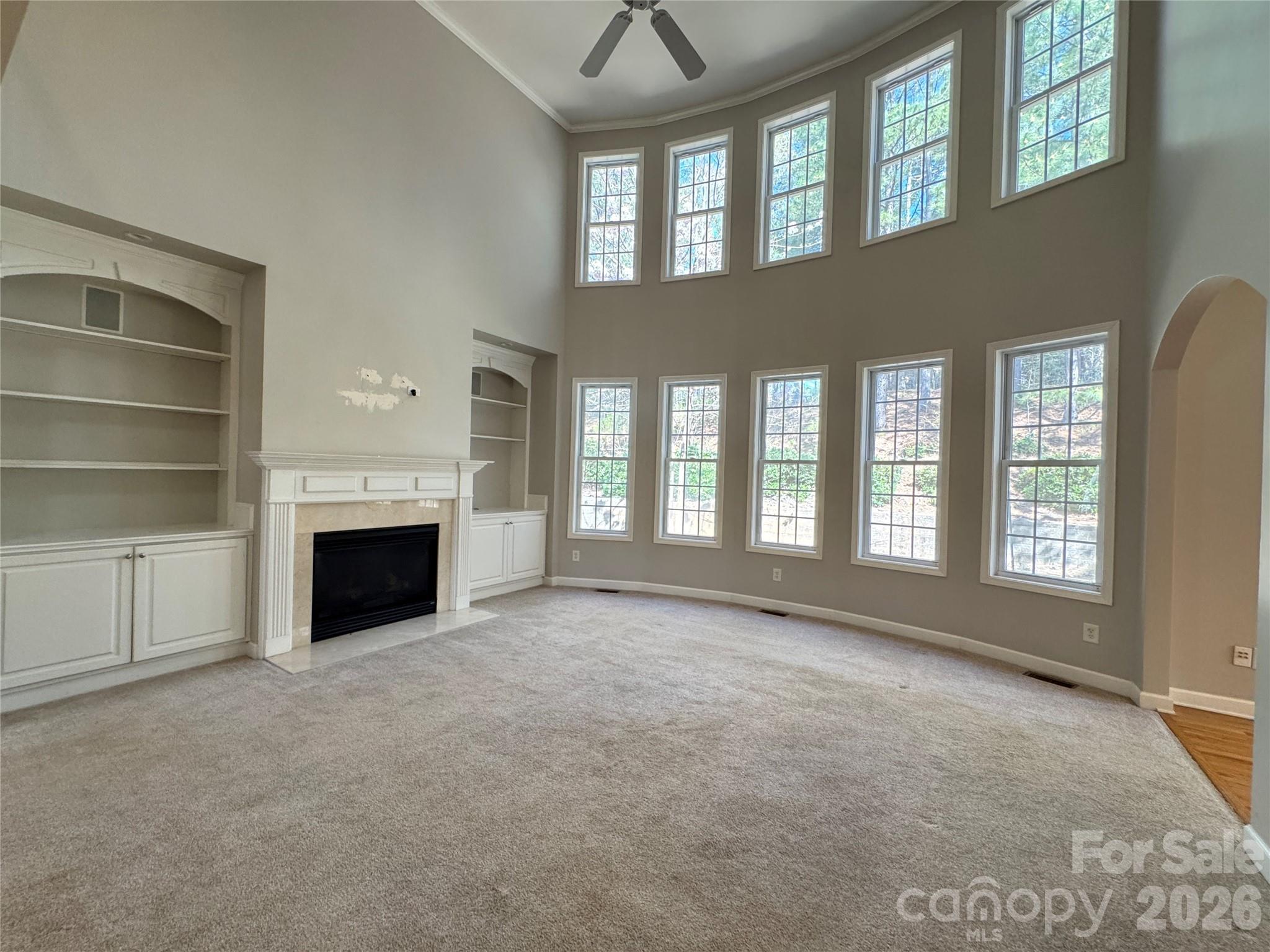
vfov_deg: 85.7
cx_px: 635
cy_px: 476
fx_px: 514
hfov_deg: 102.1
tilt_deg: -1.8
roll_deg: -2.2
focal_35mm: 14
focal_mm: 2.22
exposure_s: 1/120
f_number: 2.2
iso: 320
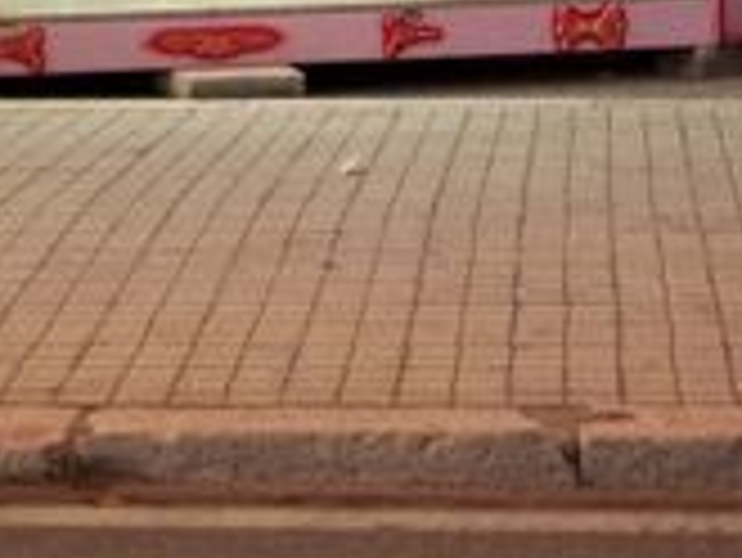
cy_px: -544
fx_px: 3496
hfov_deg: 12.1
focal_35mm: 163
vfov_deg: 8.6
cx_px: 526
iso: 800
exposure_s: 1/60
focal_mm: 35
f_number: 2
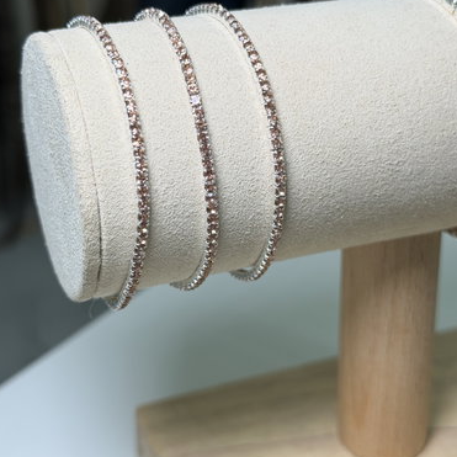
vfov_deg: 28.1
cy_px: 182
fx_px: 911
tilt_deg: -24.2
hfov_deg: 28.2
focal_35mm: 61
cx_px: 218
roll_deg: +1.0
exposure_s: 1/245
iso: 64
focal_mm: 6.76
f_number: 1.78
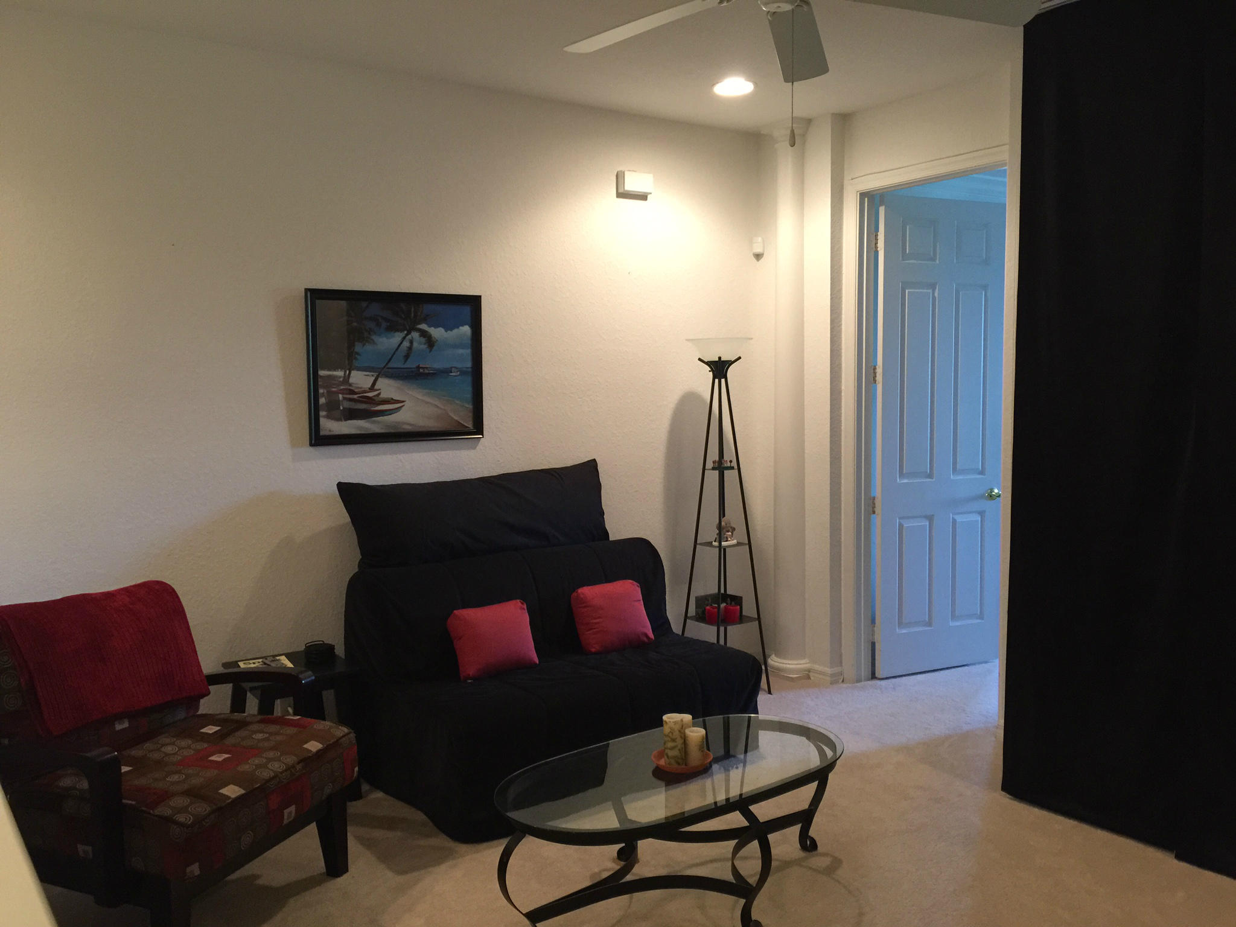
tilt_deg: -3.5
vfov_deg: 48.2
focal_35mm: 29
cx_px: 618
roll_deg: +0.3
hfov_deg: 61.7
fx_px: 1035
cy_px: 464
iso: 125
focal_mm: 4.15
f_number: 2.2
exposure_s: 1/15
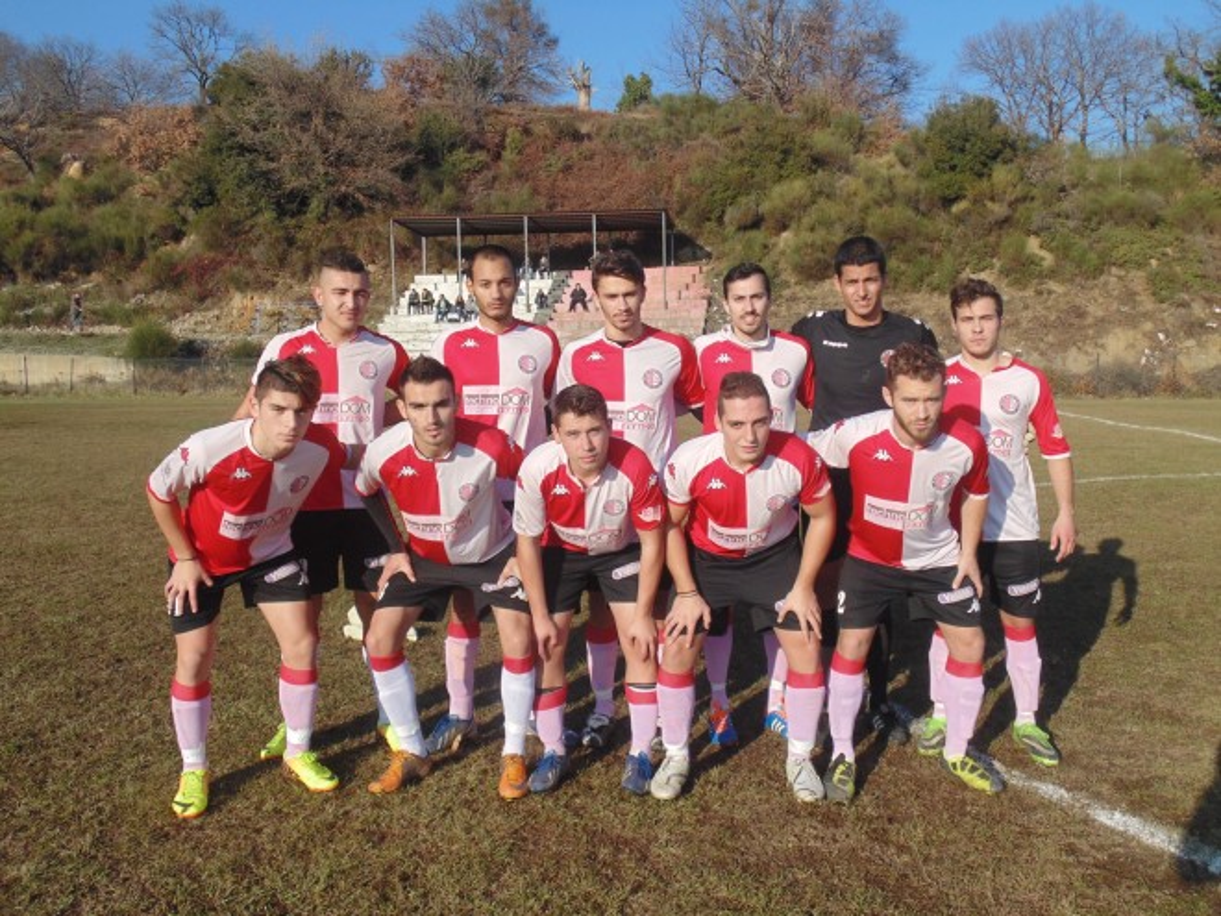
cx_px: 610
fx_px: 1199
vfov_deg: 41.8
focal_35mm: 34
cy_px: 458
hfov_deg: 54.0
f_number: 10.7
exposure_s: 1/100
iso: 80
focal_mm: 6.2
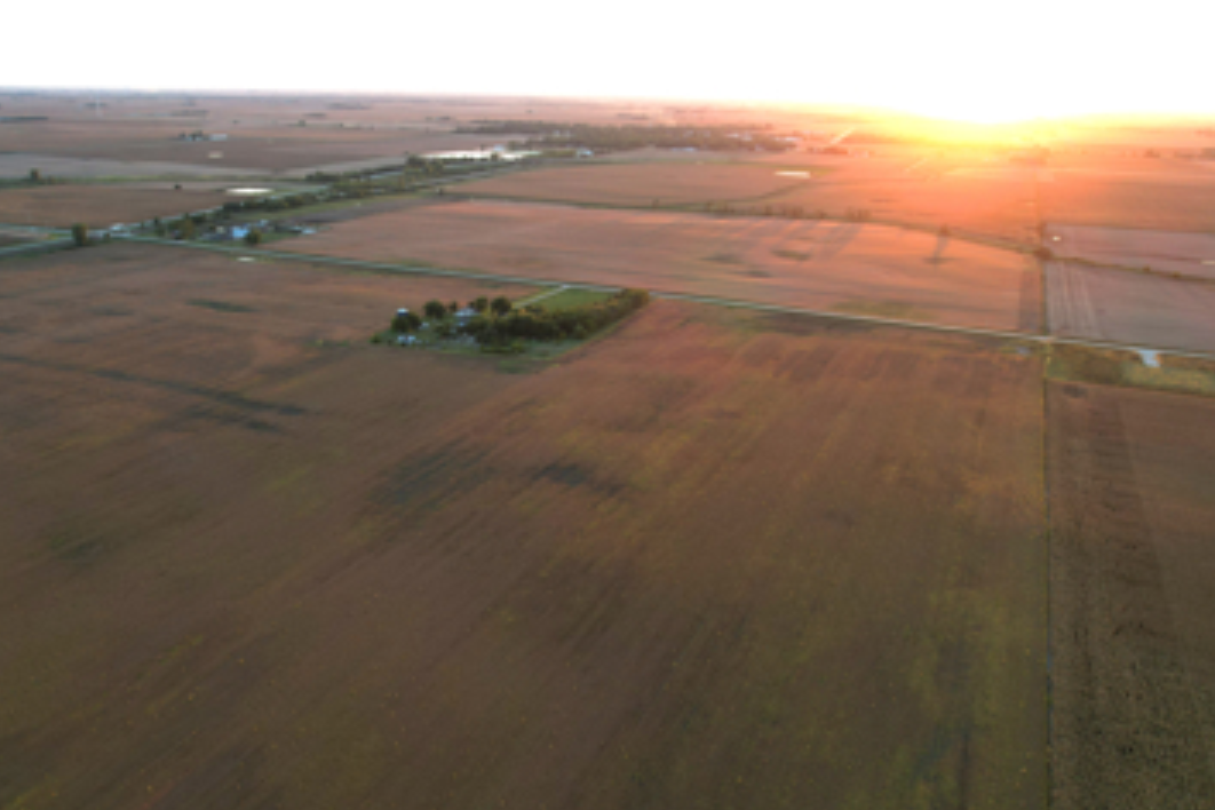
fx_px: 945
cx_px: 529
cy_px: 463
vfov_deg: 46.3
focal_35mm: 28
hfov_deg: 65.2
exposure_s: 1/160
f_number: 2.8
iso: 100
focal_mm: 8.38
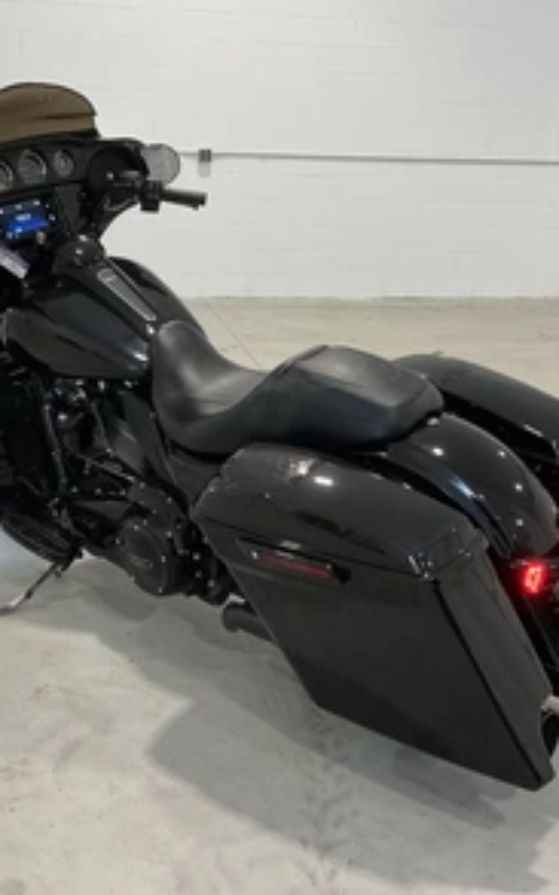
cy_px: 440
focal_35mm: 42
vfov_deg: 47.2
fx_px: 1024
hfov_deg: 30.5
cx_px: 266
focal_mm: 3
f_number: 1.8
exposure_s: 1/98
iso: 64
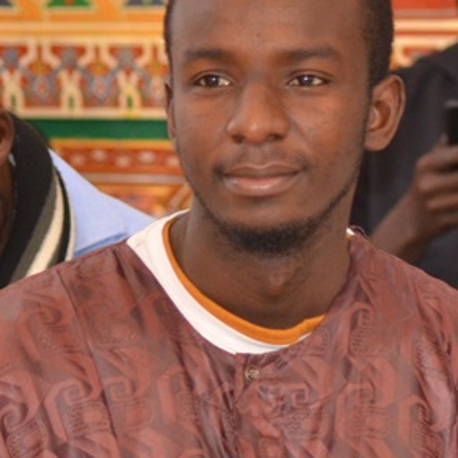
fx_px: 6339
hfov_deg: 4.1
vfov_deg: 4.1
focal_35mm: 423
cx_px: 602
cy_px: 409
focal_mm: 95
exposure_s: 1/60
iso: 800
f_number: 4
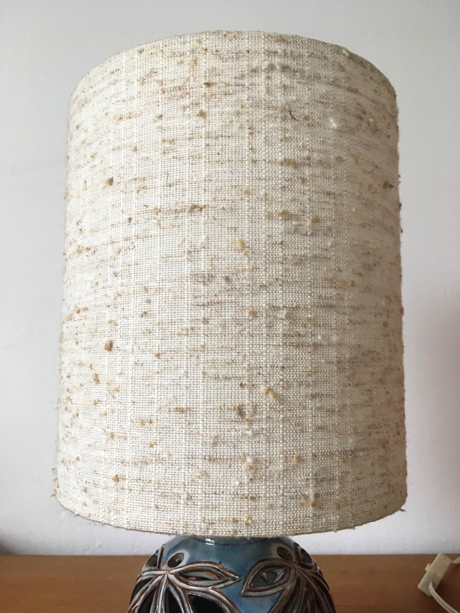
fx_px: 514
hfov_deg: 48.2
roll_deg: +1.9
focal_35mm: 29
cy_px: 306
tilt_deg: +6.0
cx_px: 230
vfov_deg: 61.7
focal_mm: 4.15
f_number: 2.2
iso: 50
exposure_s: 1/33
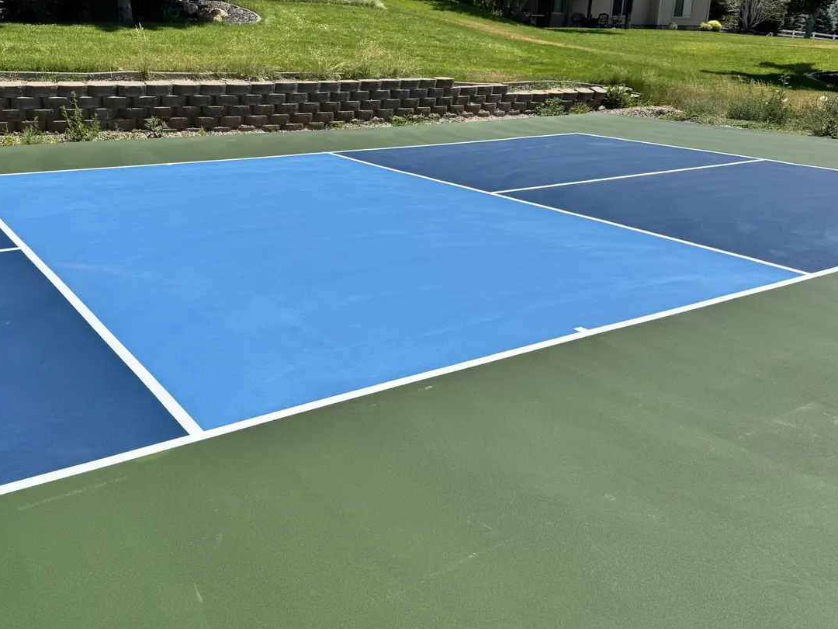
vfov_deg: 44.1
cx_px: 343
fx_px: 775
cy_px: 276
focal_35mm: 32
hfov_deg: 56.5
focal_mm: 6.76
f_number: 1.78
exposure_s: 1/6410
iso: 80
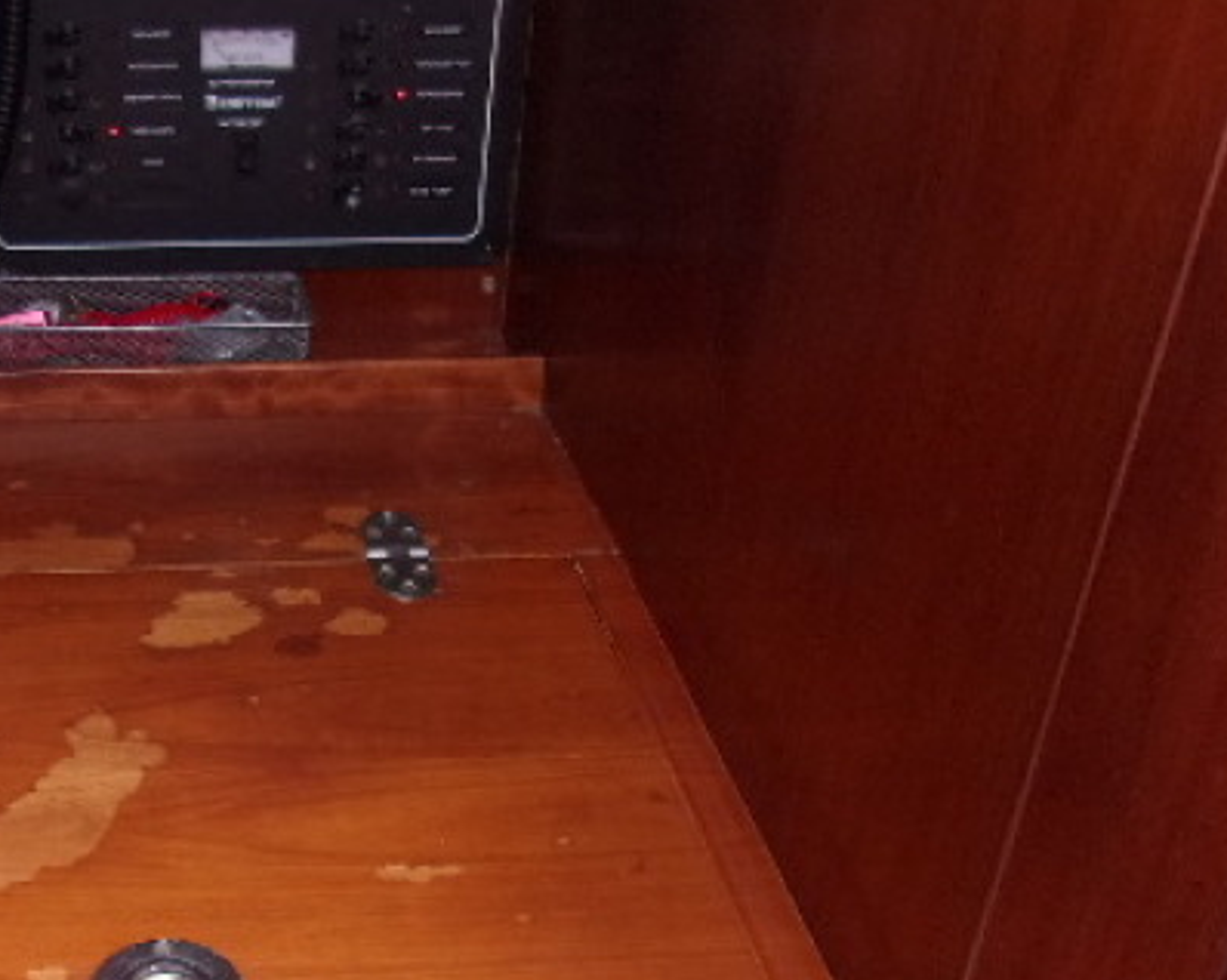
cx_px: 213
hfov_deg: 34.1
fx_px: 1924
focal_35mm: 53
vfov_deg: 28.5
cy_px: 573
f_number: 3
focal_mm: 4.9
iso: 200
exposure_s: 1/34
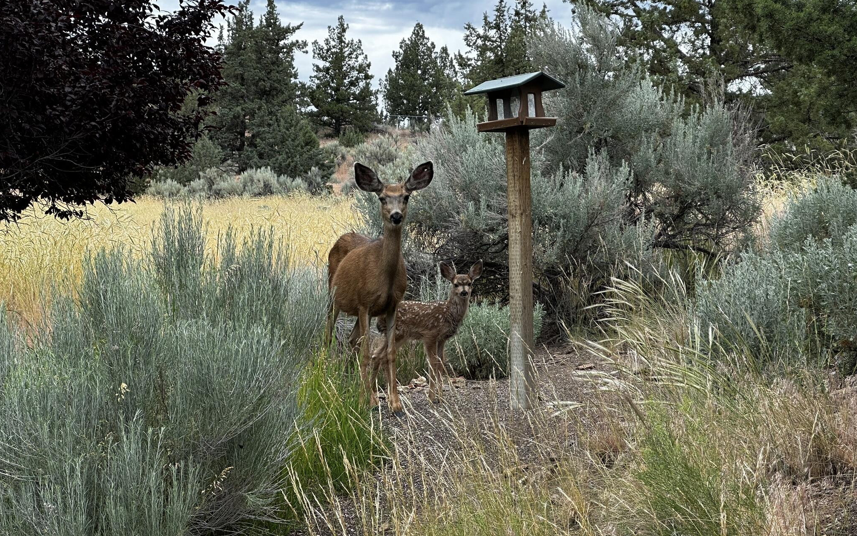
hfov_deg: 25.2
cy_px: 253
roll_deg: -1.5
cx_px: 429
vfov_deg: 15.9
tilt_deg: +1.1
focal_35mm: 82
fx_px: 1915
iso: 32
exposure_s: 1/141
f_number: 2.8
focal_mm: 9
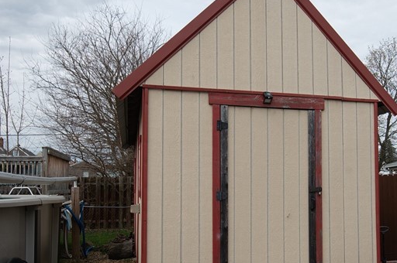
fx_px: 374
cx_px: 235
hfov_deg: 55.5
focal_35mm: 34
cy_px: 166
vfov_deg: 38.5
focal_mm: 16
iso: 100
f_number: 7.1
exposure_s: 1/400
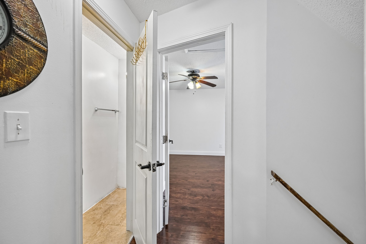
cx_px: 183
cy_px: 122
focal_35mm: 14
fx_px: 142
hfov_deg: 104.3
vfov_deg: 81.2
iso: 140
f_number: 8
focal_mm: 14
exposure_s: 1/15
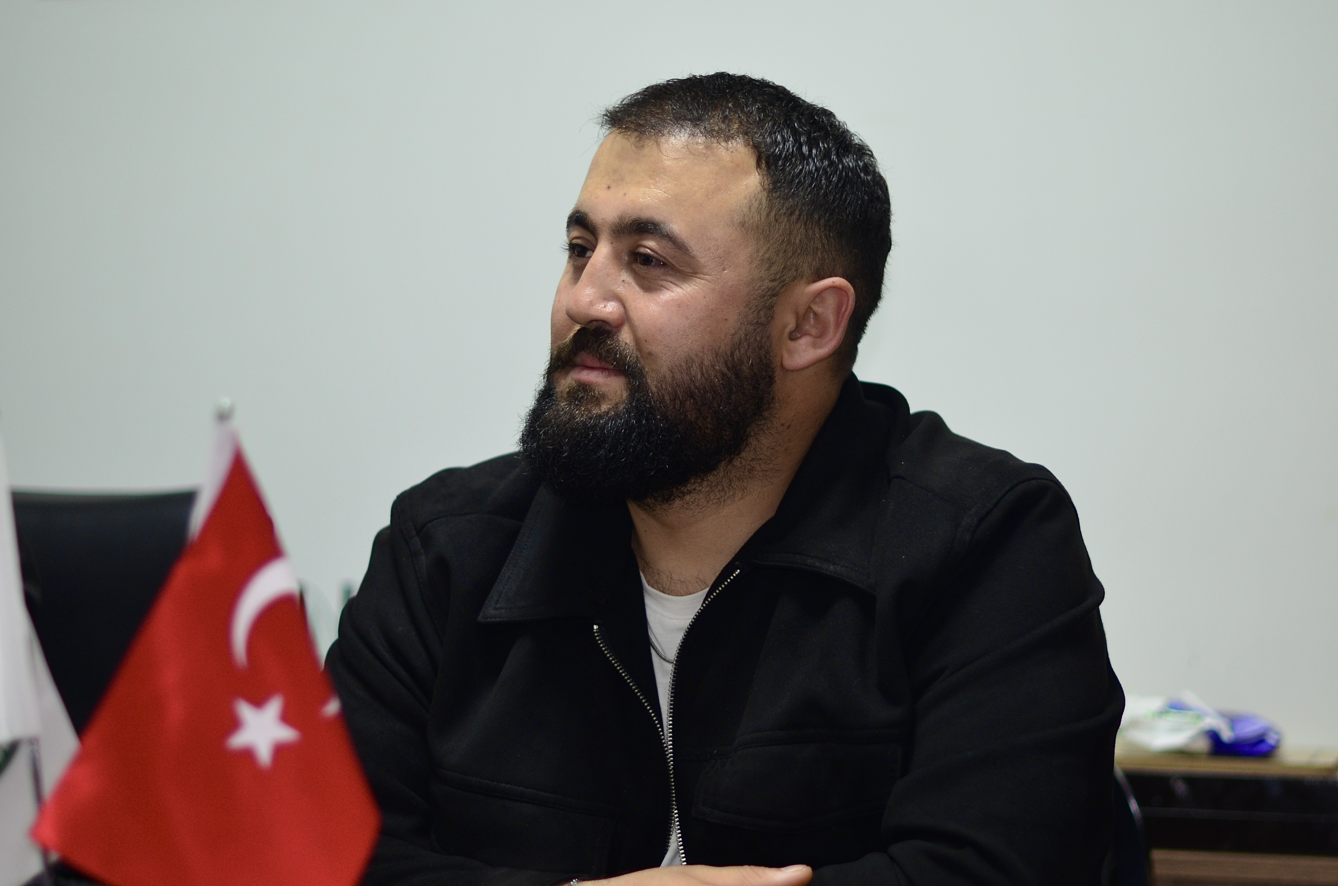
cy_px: 460
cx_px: 726
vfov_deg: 16.6
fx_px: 3041
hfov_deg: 24.8
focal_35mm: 82
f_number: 1.6
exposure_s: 1/200
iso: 400
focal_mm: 50
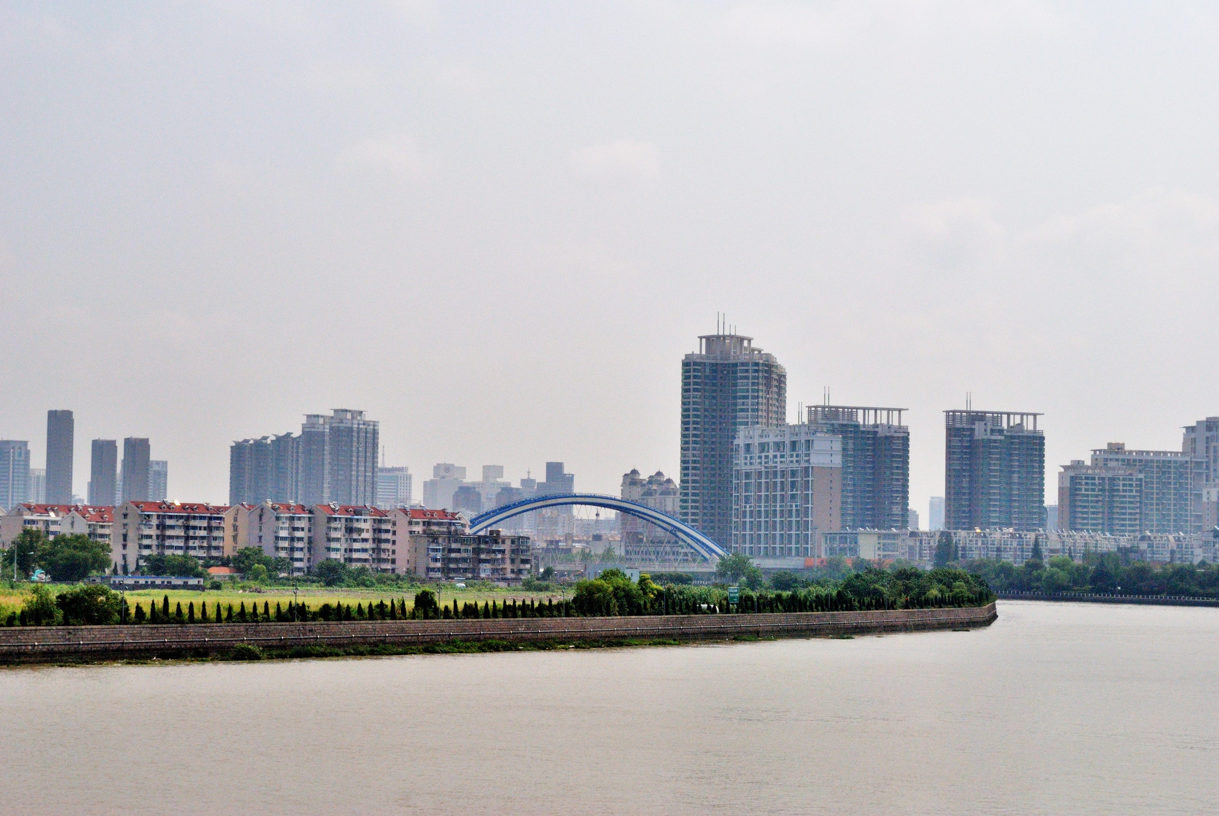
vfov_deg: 16.6
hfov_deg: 24.6
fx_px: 2797
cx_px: 610
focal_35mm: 82
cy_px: 408
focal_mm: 55
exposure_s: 1/2000
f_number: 11
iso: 400
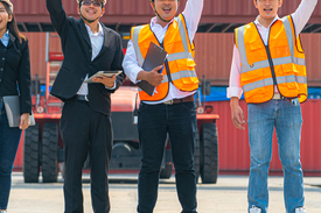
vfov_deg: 8.9
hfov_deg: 13.4
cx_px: 107
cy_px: 35
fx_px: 1363
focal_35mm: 153
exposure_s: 1/250
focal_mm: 70
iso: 200
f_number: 2.8
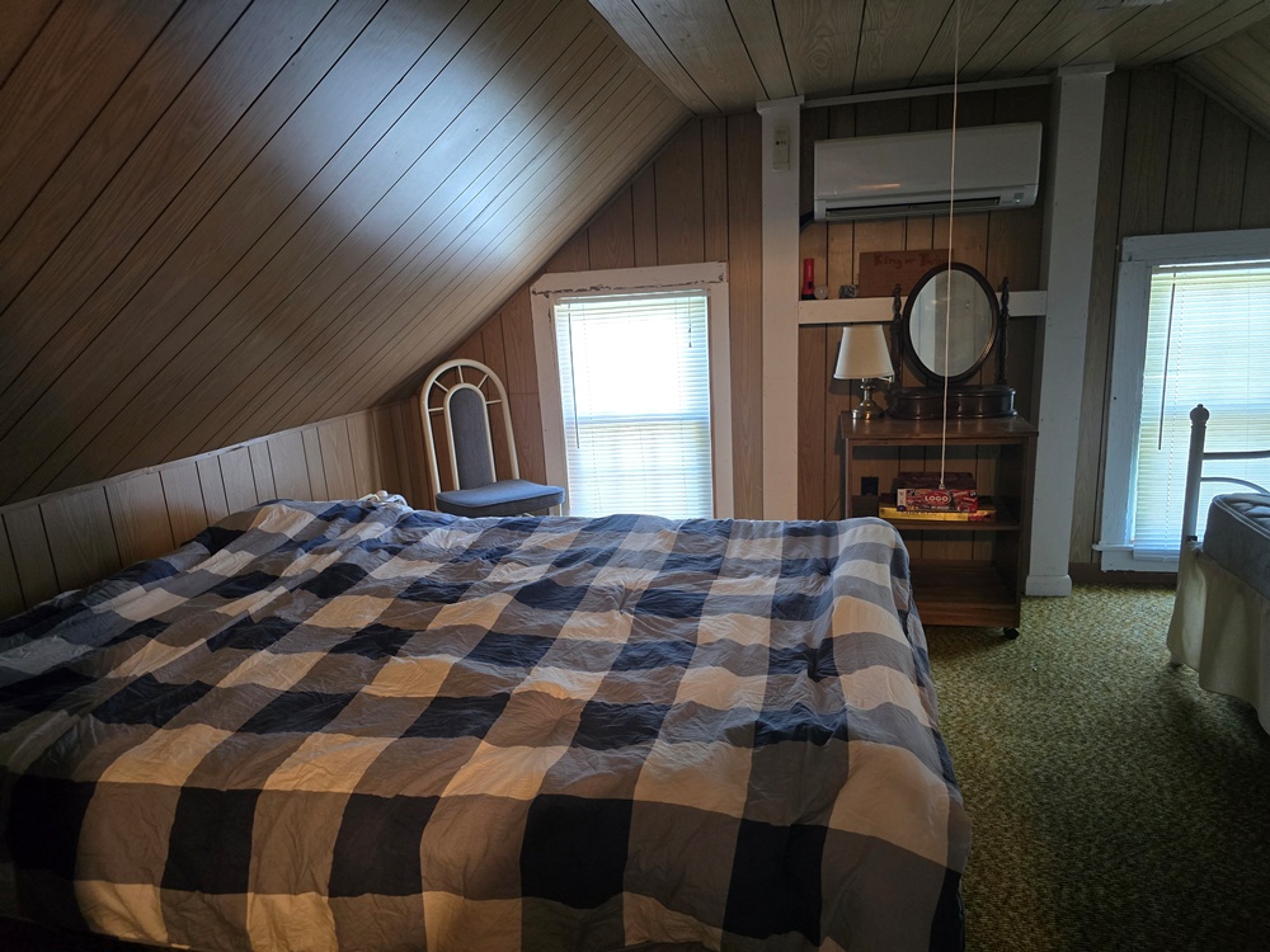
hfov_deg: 73.9
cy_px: 476
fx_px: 844
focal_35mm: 23
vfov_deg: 58.9
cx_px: 635
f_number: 1.7
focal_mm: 6.3
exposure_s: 1/60
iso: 800
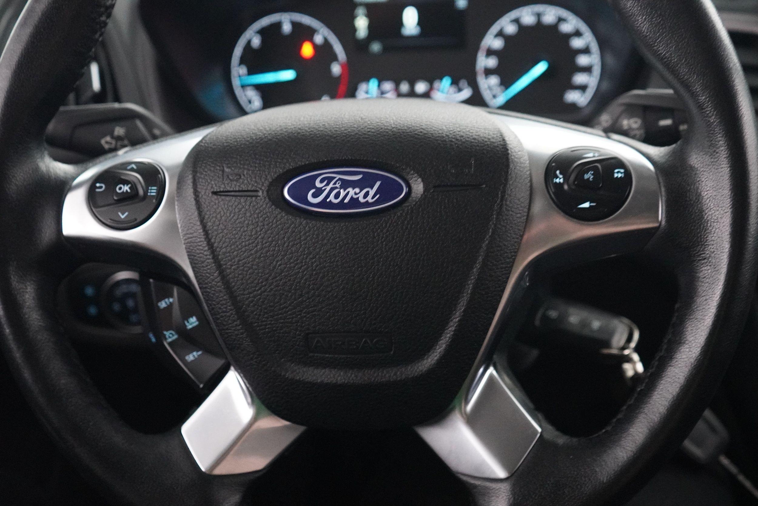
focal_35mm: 42
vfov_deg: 31.9
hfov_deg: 46.4
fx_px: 884
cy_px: 253
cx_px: 379
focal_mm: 28
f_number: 3.5
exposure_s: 1/15
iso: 6400
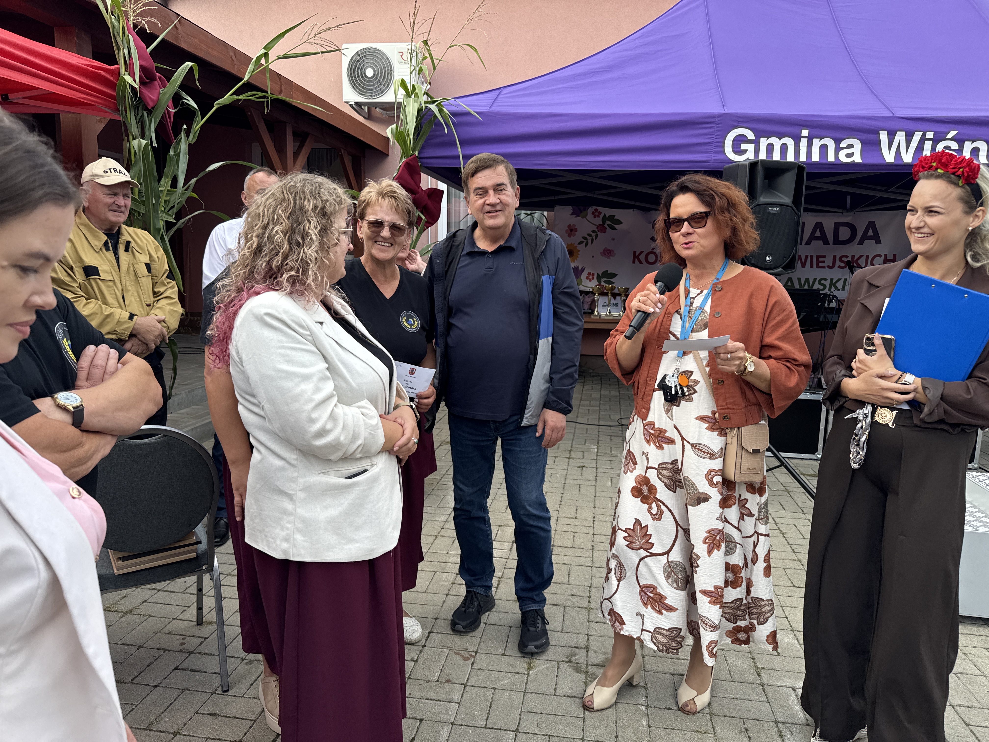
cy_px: 371
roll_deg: -1.2
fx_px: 686
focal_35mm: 24
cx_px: 494
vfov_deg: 56.8
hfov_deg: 71.6
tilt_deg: -9.0
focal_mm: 6.76
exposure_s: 1/460
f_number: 1.78
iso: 80
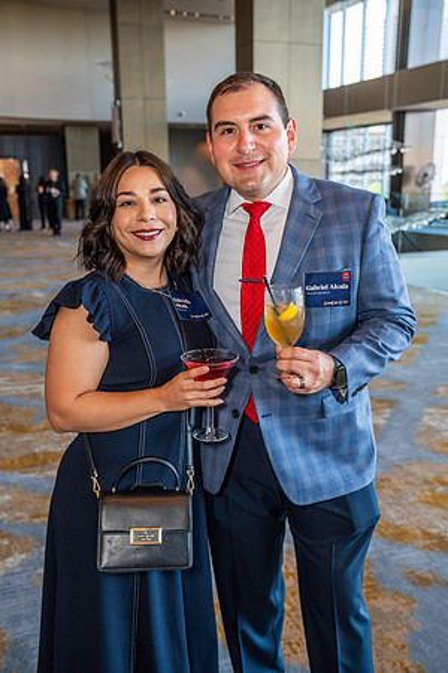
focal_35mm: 37
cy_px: 336
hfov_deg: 35.9
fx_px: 691
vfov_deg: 51.9
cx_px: 224
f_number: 4
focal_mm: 37
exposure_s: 1/160
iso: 1600
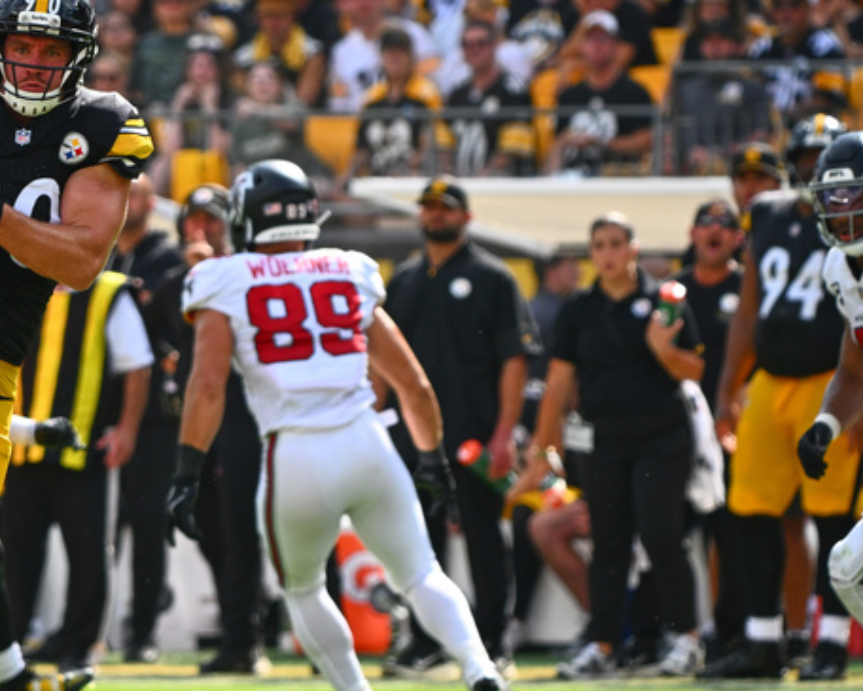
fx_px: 18854
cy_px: 392
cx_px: 36
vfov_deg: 2.1
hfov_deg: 2.6
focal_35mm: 738
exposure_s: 1/1600
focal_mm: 350
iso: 640
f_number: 5.6
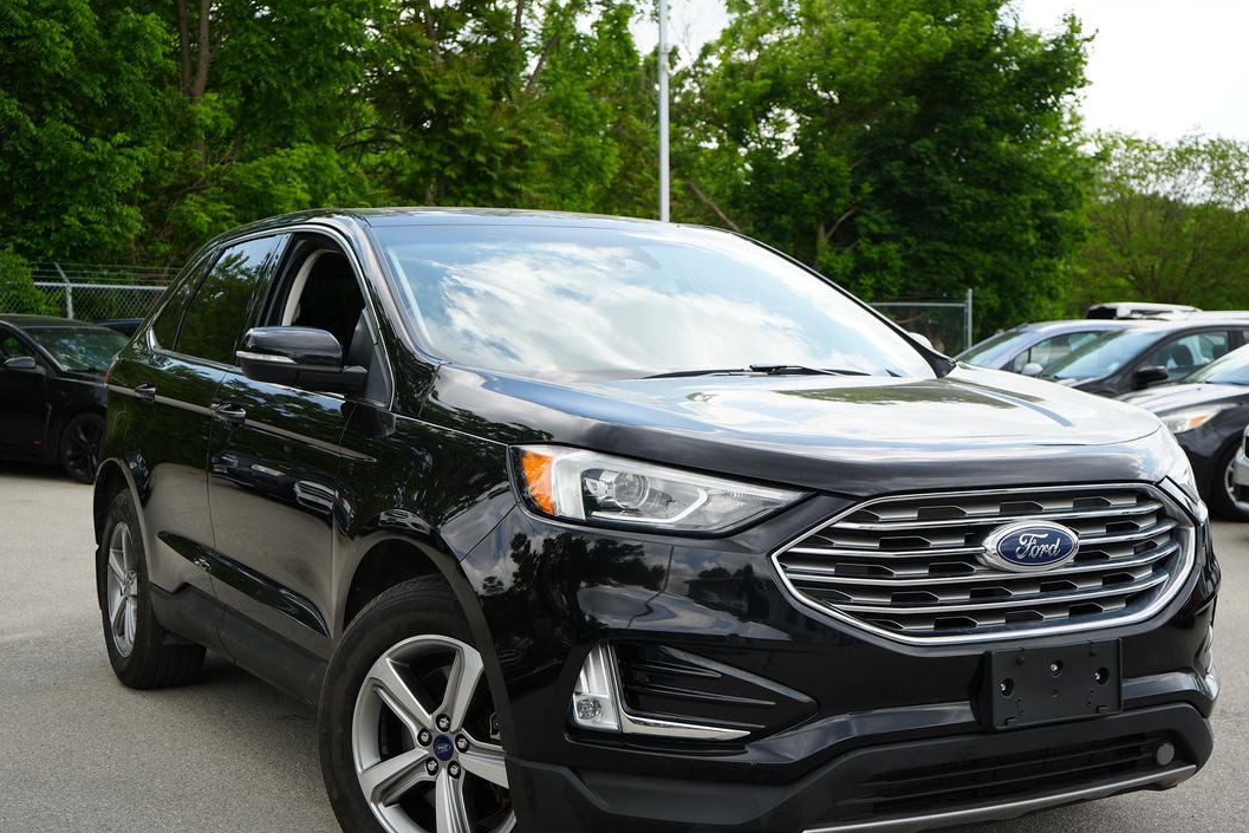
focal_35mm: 46
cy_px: 471
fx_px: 1596
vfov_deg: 29.2
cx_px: 656
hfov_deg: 42.7
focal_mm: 38
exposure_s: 1/200
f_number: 5
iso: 100
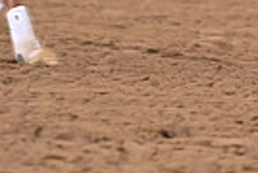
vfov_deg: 1.6
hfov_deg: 2.4
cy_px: -166
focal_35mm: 864
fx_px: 6206
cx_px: 214
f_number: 3.2
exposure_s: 1/250
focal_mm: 200
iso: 2000
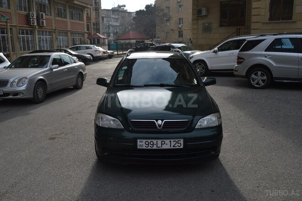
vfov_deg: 43.5
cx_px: 151
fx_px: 251
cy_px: 100
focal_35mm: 30
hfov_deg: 62.0
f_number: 7.1
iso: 100
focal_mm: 20
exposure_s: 1/200
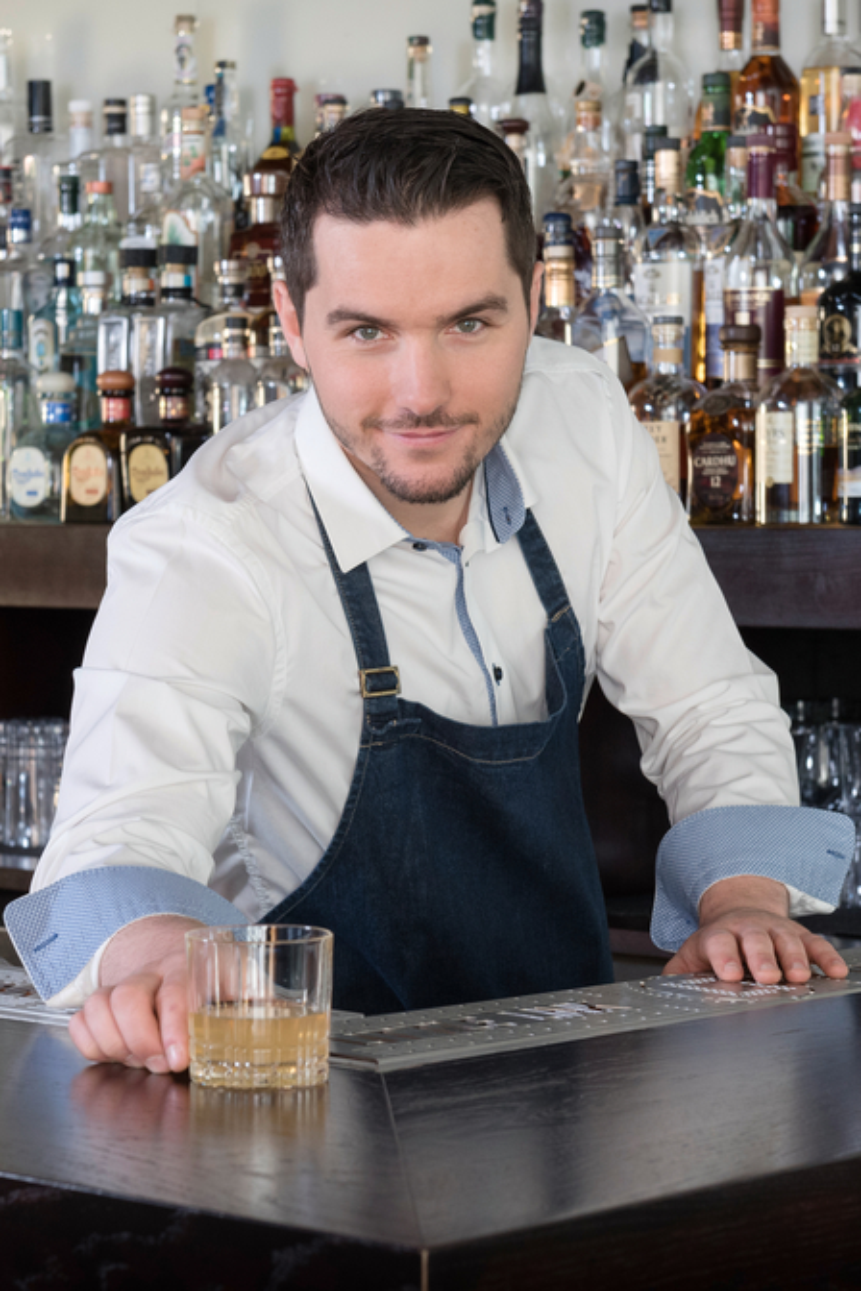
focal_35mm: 70
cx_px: 430
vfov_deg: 28.8
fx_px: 2511
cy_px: 646
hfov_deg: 19.5
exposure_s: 1/60
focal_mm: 70
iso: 800
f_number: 8
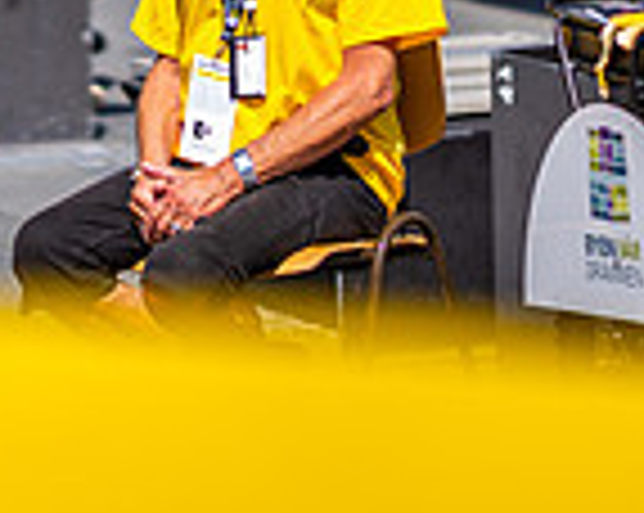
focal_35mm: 324
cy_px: -232
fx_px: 6167
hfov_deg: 6.0
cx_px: 419
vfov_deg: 4.7
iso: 64
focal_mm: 85
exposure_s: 1/8000
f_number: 1.4
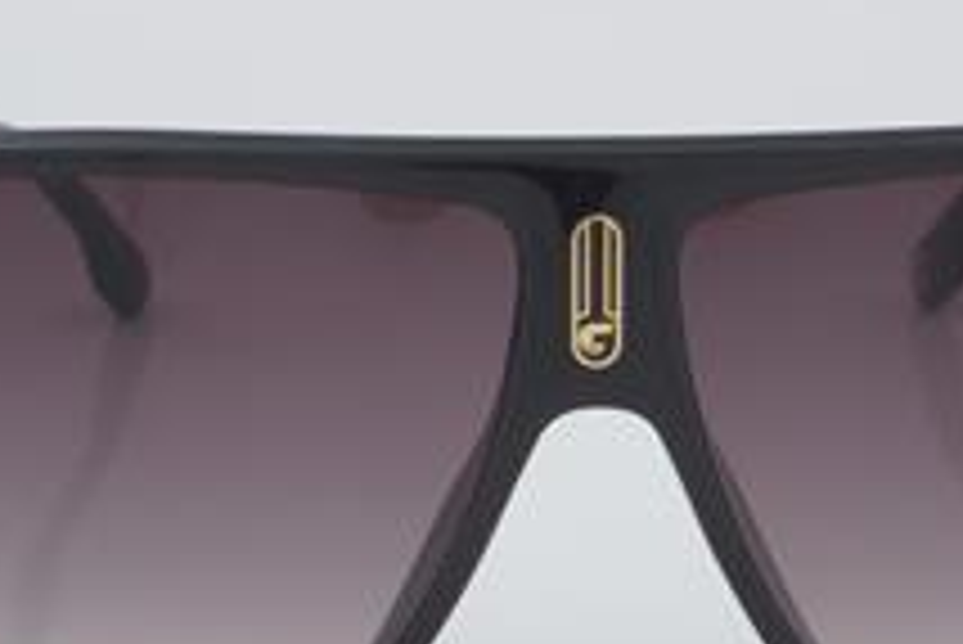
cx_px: 540
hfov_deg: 13.3
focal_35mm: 154
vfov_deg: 8.9
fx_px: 4120
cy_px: 432
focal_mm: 55
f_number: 32
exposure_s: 1/4
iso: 100
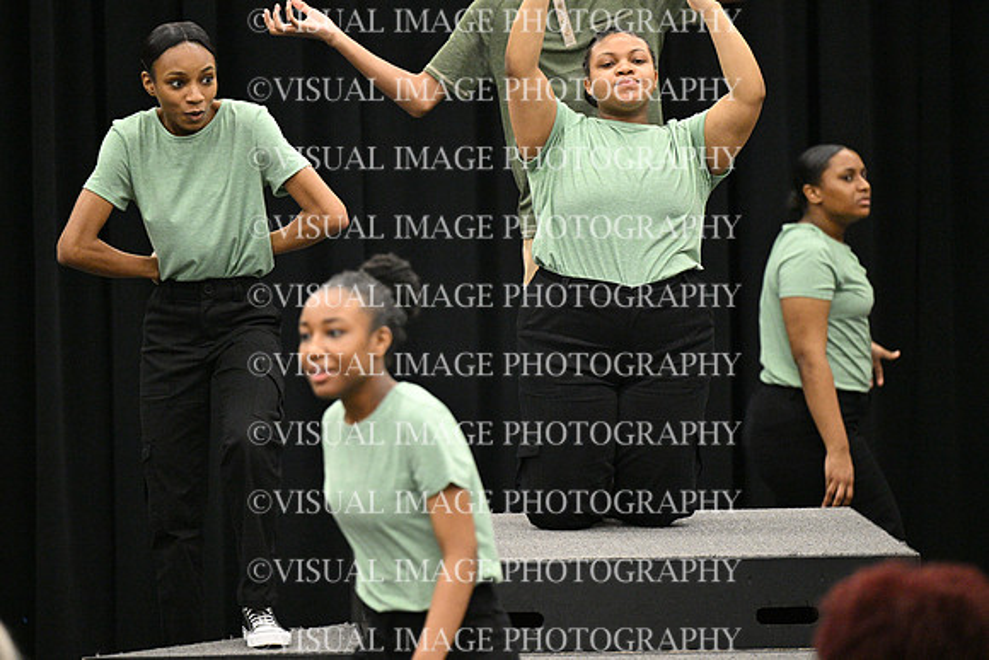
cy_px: 330
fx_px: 5495
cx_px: 494
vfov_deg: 6.9
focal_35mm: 200
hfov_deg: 10.3
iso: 6400
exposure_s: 1/640
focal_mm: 200
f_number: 2.8
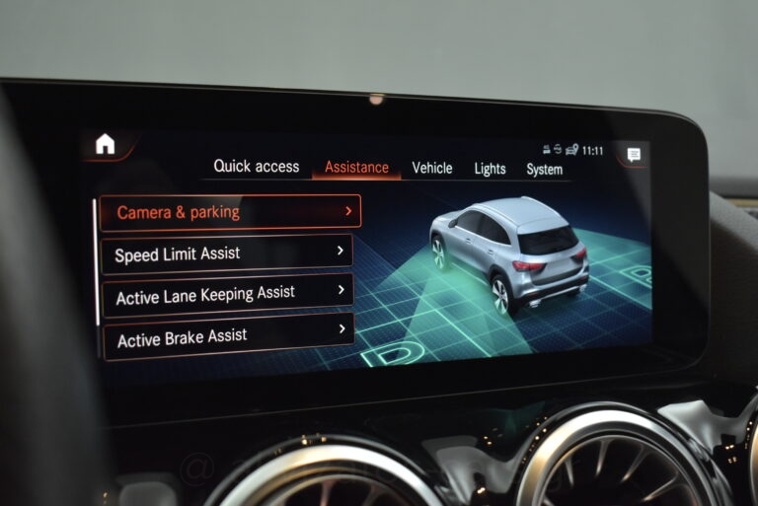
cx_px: 379
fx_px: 822
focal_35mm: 39
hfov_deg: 49.5
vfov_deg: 34.3
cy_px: 253
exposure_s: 1/125
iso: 1600
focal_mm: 26
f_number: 4
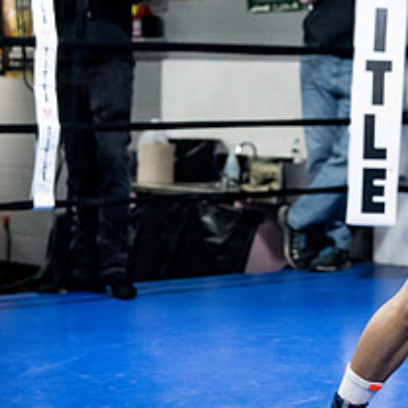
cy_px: 77
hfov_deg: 12.6
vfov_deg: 13.1
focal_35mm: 133
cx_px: 565
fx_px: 1774
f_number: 2.8
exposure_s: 1/1000
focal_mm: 56
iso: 8000
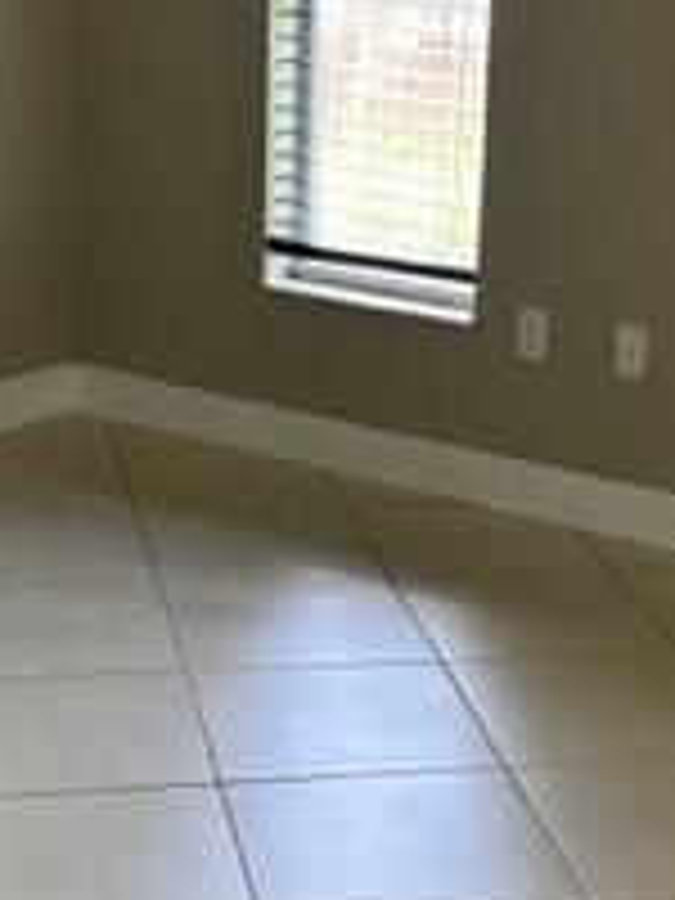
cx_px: 418
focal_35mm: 83
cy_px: 423
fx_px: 2158
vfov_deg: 23.6
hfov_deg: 17.8
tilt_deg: -15.9
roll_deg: -3.4
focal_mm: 5.7
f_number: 1.5
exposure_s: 1/70
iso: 125
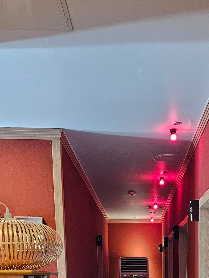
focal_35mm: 58
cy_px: 349
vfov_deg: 28.2
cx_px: 166
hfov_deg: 24.8
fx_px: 467
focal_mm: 5.4
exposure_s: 1/37
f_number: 1.8
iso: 500
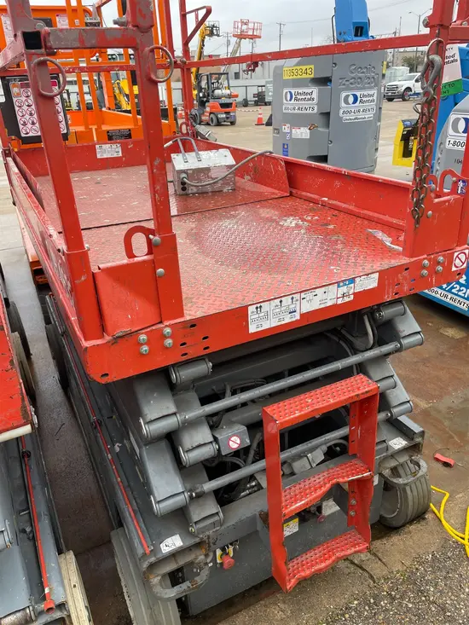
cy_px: 312
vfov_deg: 67.3
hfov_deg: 53.1
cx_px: 234
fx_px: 470
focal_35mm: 26
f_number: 1.6
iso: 32
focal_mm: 4.2
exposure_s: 1/373
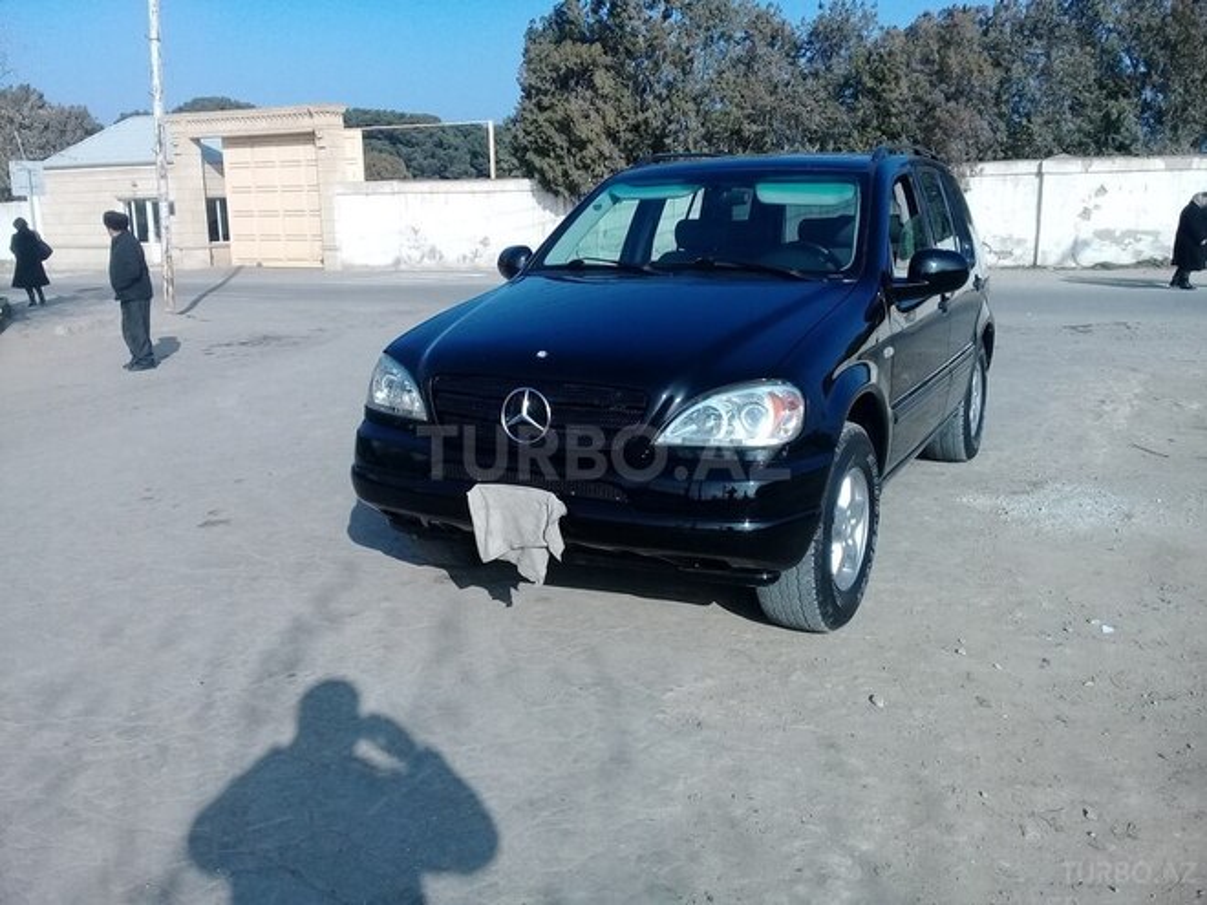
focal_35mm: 31
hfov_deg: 58.4
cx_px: 604
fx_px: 1081
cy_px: 452
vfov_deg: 45.4
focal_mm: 3.3
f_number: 2.2
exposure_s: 1/1613
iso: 64
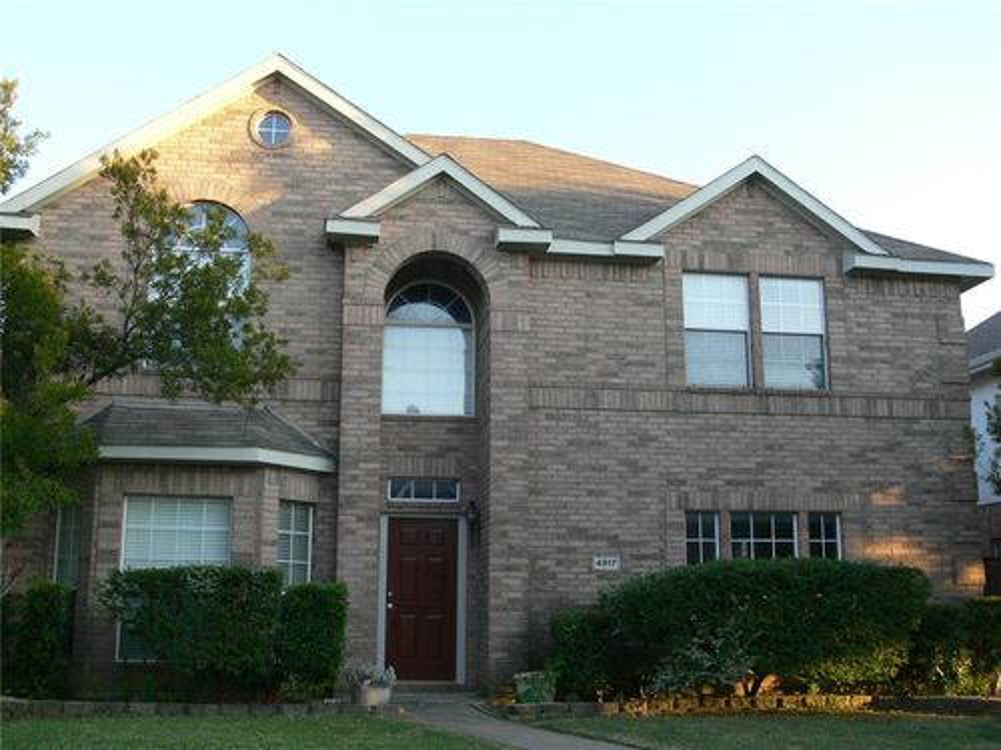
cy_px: 375
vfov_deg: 36.0
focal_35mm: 40
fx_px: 1157
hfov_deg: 46.8
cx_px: 500
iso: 80
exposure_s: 1/60
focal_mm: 8.2
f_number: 4
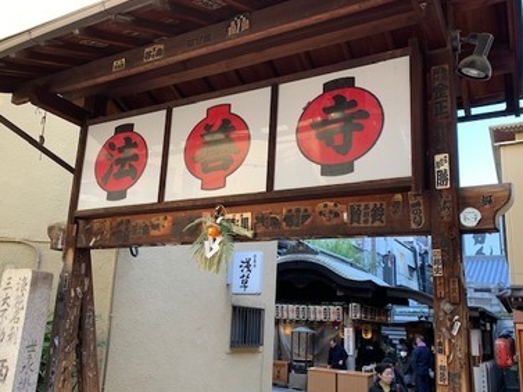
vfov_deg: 45.4
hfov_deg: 58.3
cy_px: 222
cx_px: 254
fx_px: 469
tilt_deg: +12.0
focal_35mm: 31
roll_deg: -2.9
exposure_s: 1/121
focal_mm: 4.25
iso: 32
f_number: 1.8
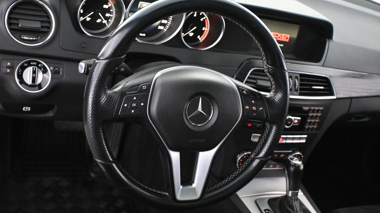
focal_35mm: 44
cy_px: 99
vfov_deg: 26.9
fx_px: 446
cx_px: 192
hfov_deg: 46.1
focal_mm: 27.5
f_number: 4.5
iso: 10000
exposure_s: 1/60
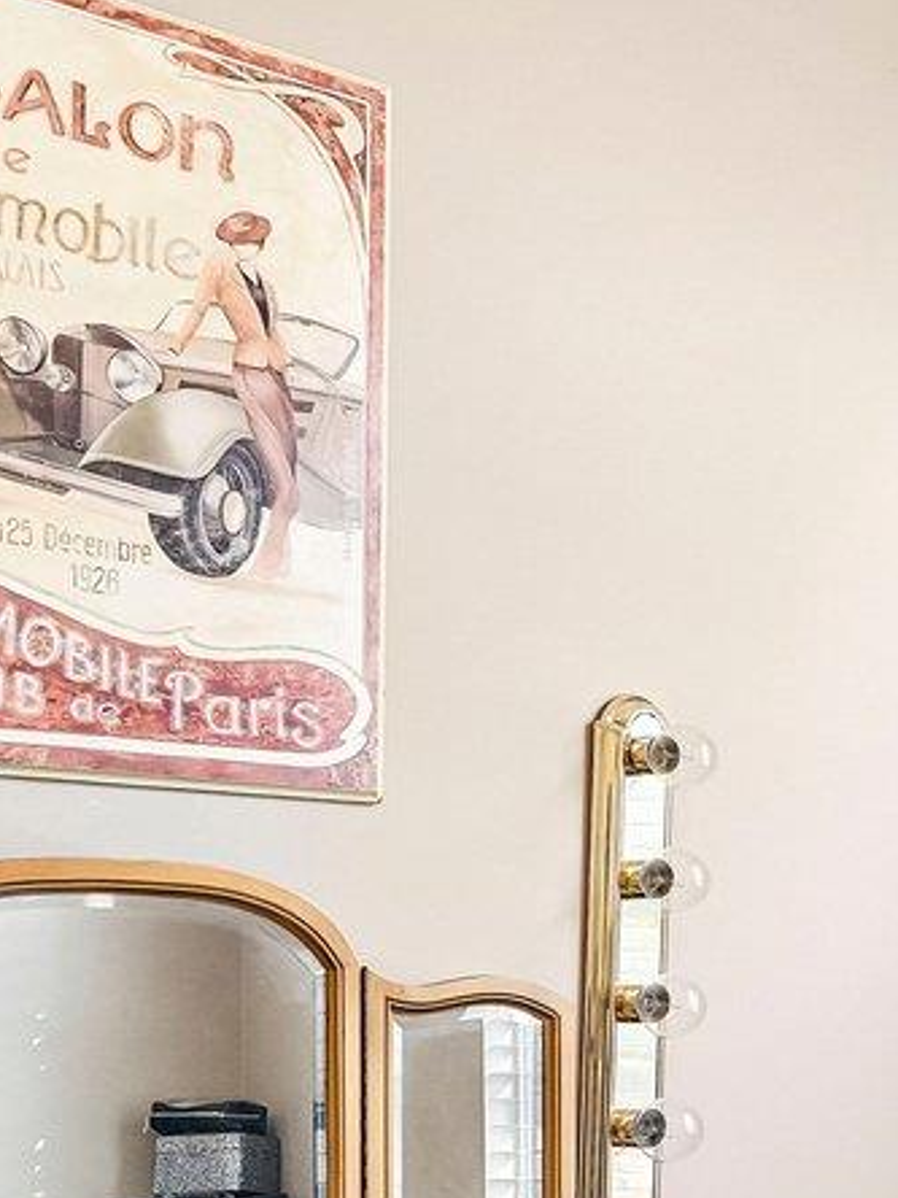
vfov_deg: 26.8
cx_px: 1594
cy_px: 997
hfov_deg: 17.2
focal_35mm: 71
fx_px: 2456
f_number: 8
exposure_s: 1/5
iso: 400
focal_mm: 16
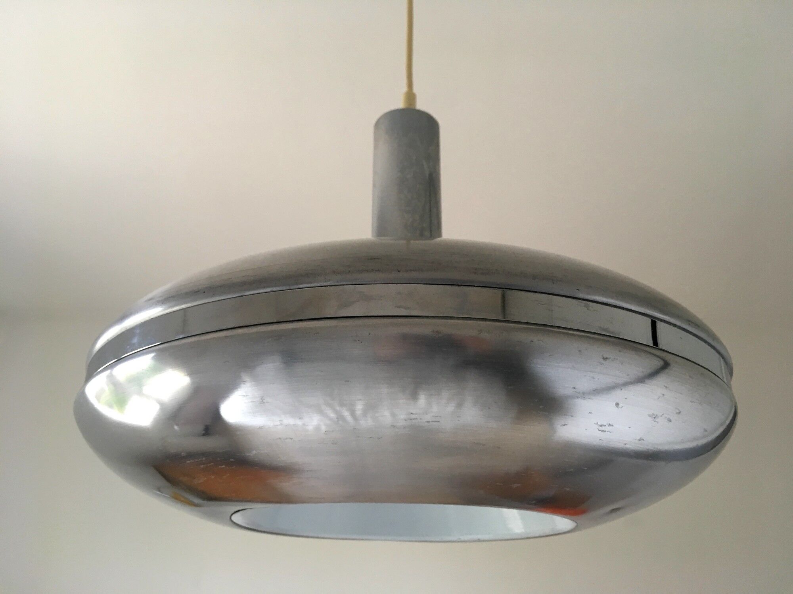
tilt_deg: +26.4
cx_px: 396
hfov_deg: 61.7
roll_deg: -1.1
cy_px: 297
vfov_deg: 48.2
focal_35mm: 29
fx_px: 664
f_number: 2.2
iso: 100
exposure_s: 1/33
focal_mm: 4.15
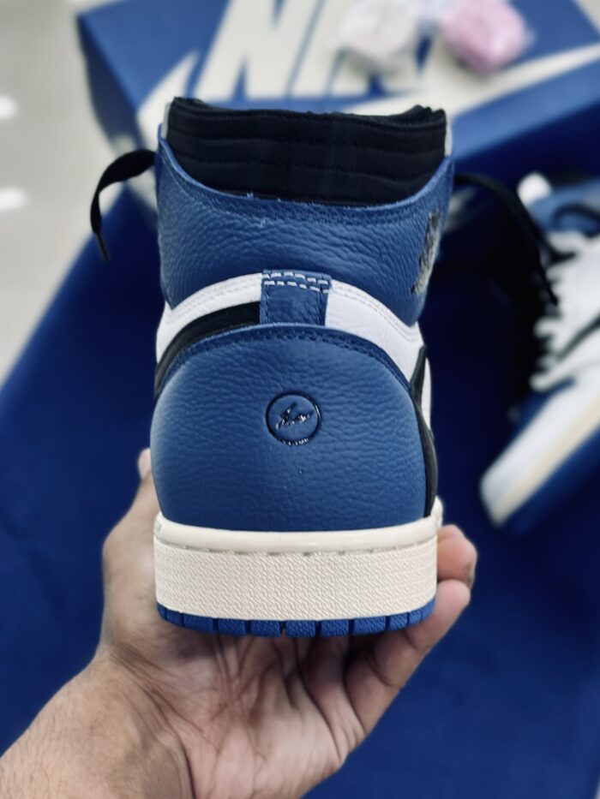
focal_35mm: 48
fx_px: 1109
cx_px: 300
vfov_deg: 39.7
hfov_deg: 30.3
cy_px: 400
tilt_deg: -58.1
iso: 80
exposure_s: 1/100
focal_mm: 6.86
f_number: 1.78
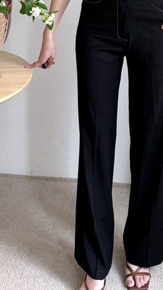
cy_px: -1
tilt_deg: -3.9
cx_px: 57
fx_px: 469
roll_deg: +0.1
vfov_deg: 31.7
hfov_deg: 19.7
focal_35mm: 61
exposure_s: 1/120
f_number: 1.6
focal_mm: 5.96
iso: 125
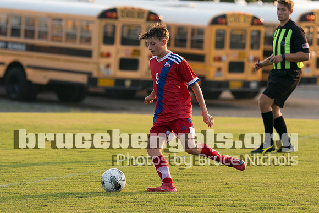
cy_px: 88
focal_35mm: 321
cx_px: 165
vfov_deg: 4.3
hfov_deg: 6.4
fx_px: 2844
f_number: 2.8
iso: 320
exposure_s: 1/1250
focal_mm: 150
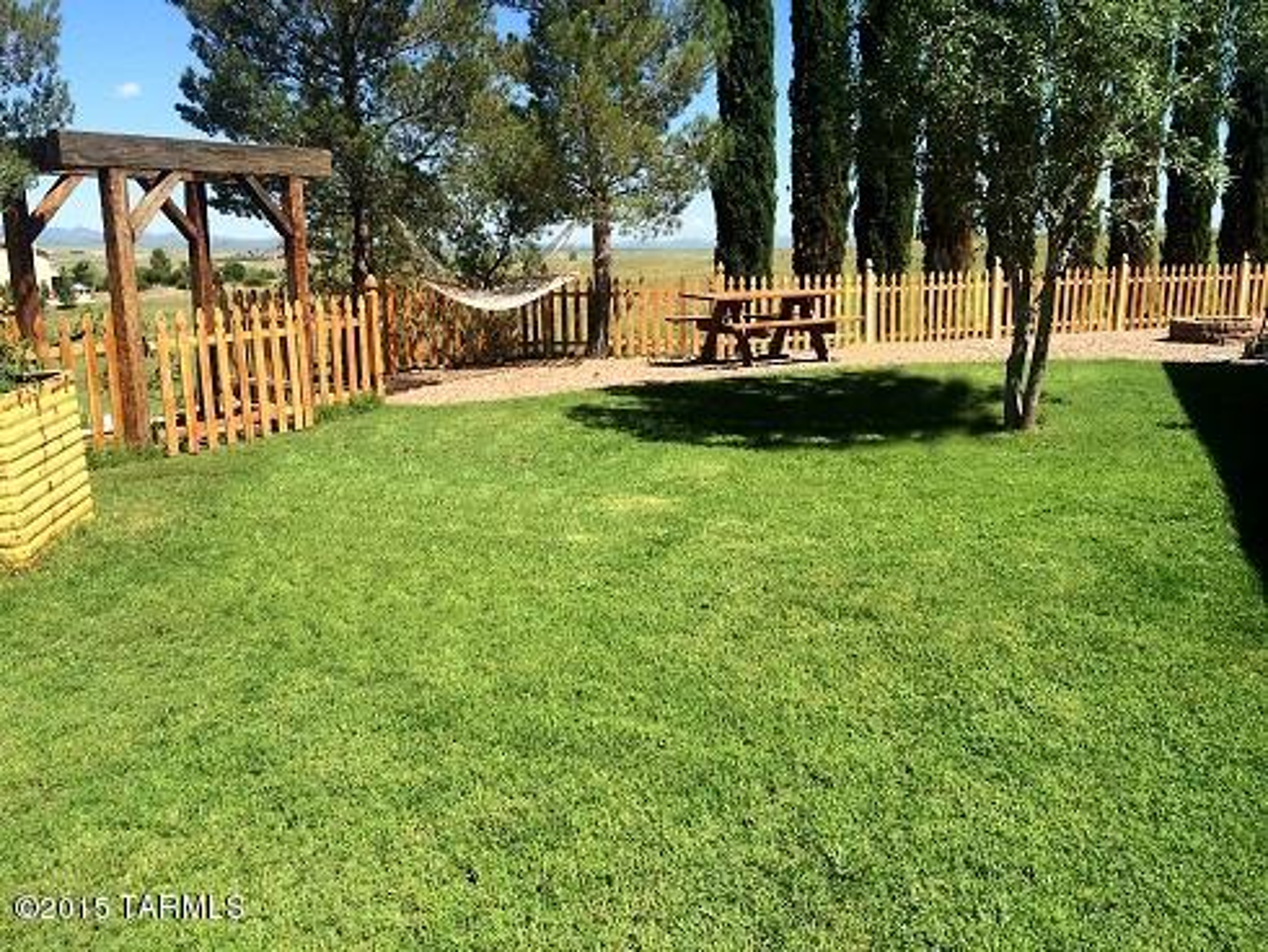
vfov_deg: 46.8
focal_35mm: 30
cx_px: 634
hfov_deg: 59.9
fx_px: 1099
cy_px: 476
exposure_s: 1/1520
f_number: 2.2
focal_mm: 4.12
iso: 40
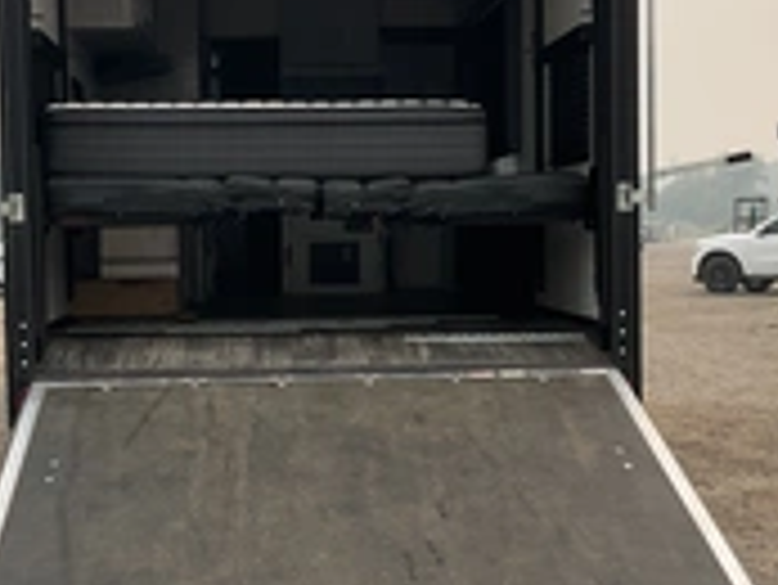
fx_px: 1507
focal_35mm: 67
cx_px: 283
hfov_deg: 28.8
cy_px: 306
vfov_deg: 22.0
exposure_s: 1/586
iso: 25
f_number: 1.8
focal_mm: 3
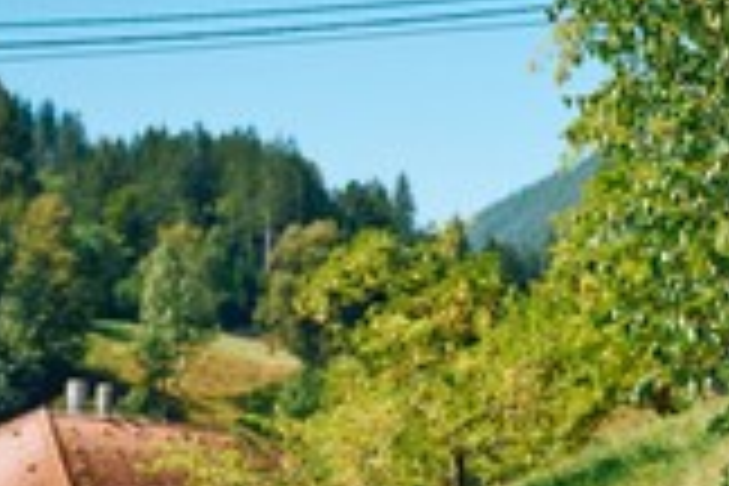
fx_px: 1964
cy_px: 495
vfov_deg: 13.9
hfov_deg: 20.6
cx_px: 666
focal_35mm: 97
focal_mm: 35
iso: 100
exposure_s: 1/1600
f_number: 2.8
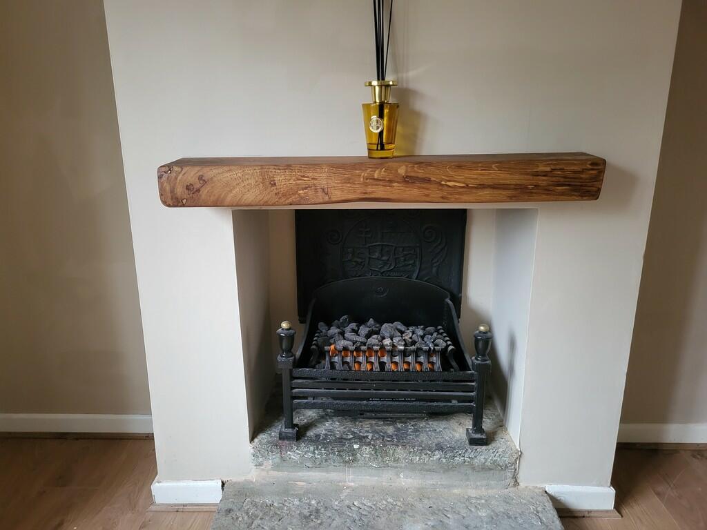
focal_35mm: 26
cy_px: 265
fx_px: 531
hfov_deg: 67.3
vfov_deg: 53.1
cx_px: 354
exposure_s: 1/33
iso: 640
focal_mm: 5.4
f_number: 1.8
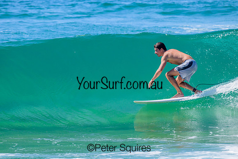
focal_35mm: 560
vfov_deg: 2.5
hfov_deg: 3.7
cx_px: 119
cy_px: 80
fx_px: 3703
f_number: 11
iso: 1600
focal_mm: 560
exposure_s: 1/2000
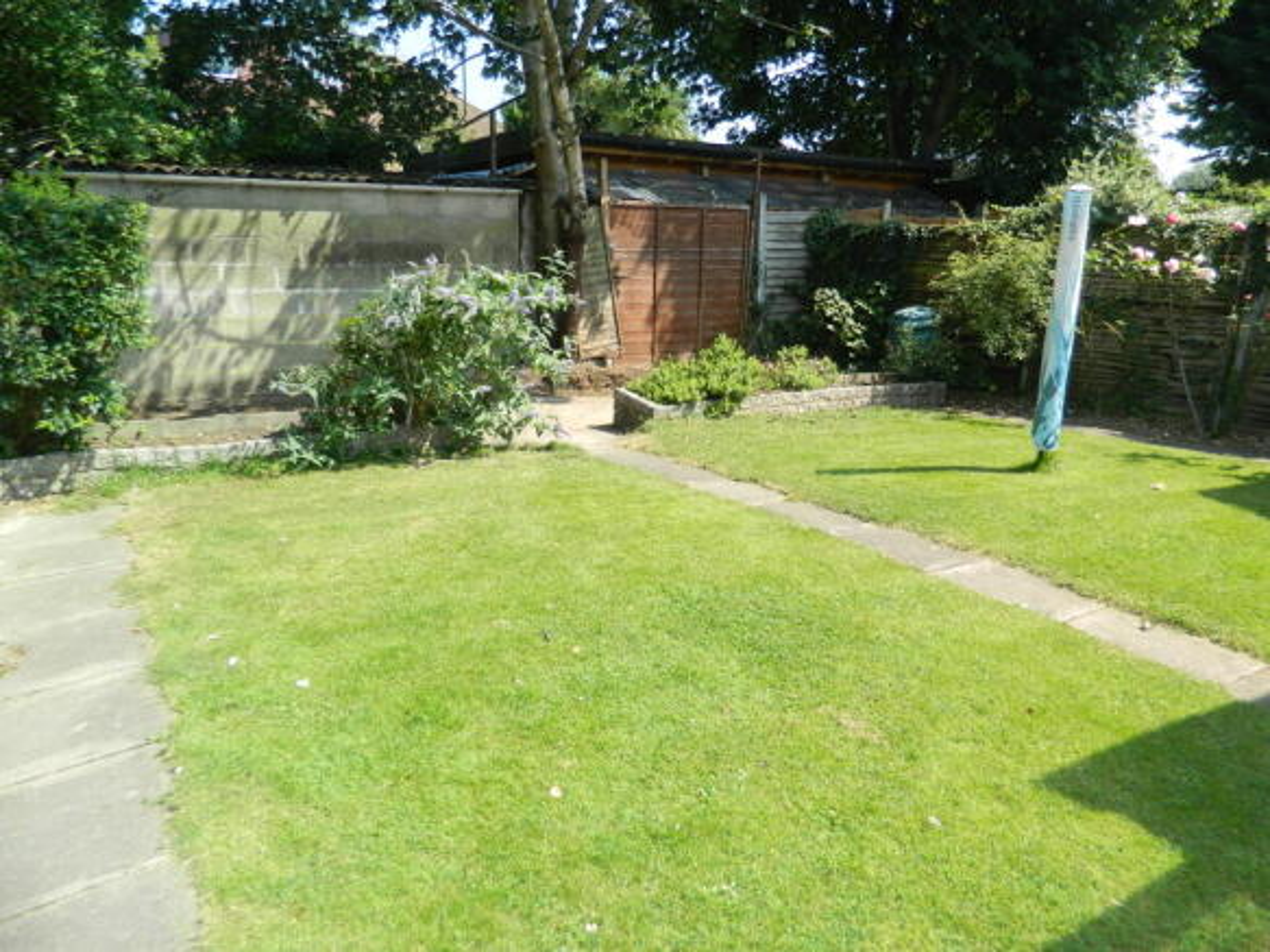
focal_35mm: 25
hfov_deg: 69.4
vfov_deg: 54.9
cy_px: 476
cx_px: 635
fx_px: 917
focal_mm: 4.5
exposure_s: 1/400
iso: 110
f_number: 3.1
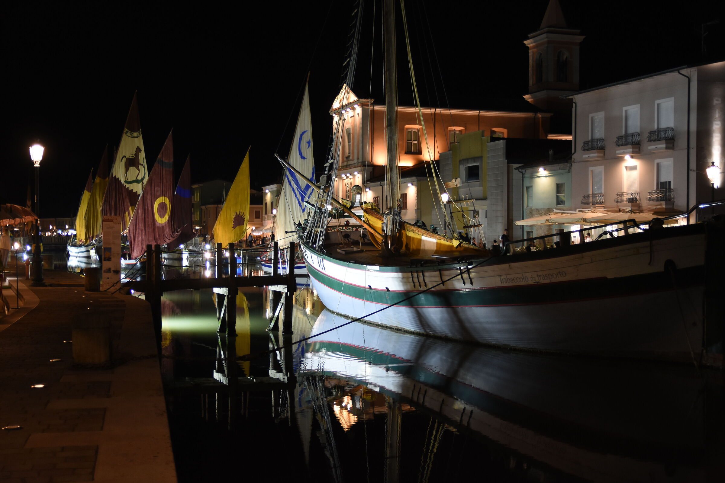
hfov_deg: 41.1
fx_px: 967
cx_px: 362
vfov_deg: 28.1
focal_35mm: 48
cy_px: 242
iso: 1000
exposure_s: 1/40
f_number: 2.8
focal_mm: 32
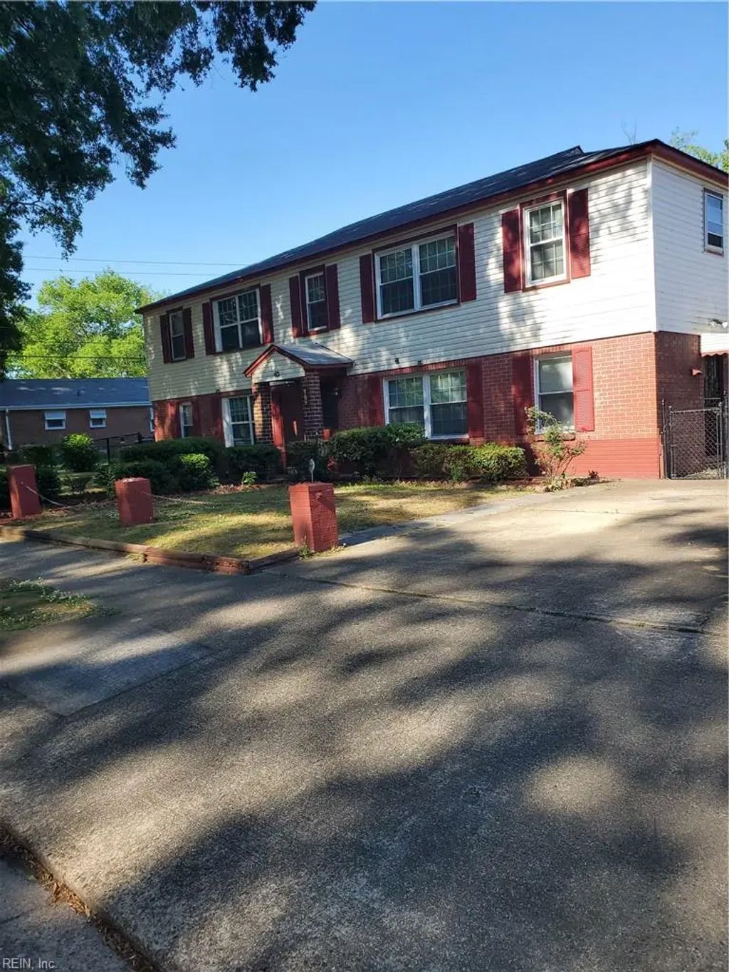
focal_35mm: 26
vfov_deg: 67.3
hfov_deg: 53.1
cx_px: 364
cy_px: 486
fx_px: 730
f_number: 2.4
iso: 50
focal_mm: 4.3
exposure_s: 1/758
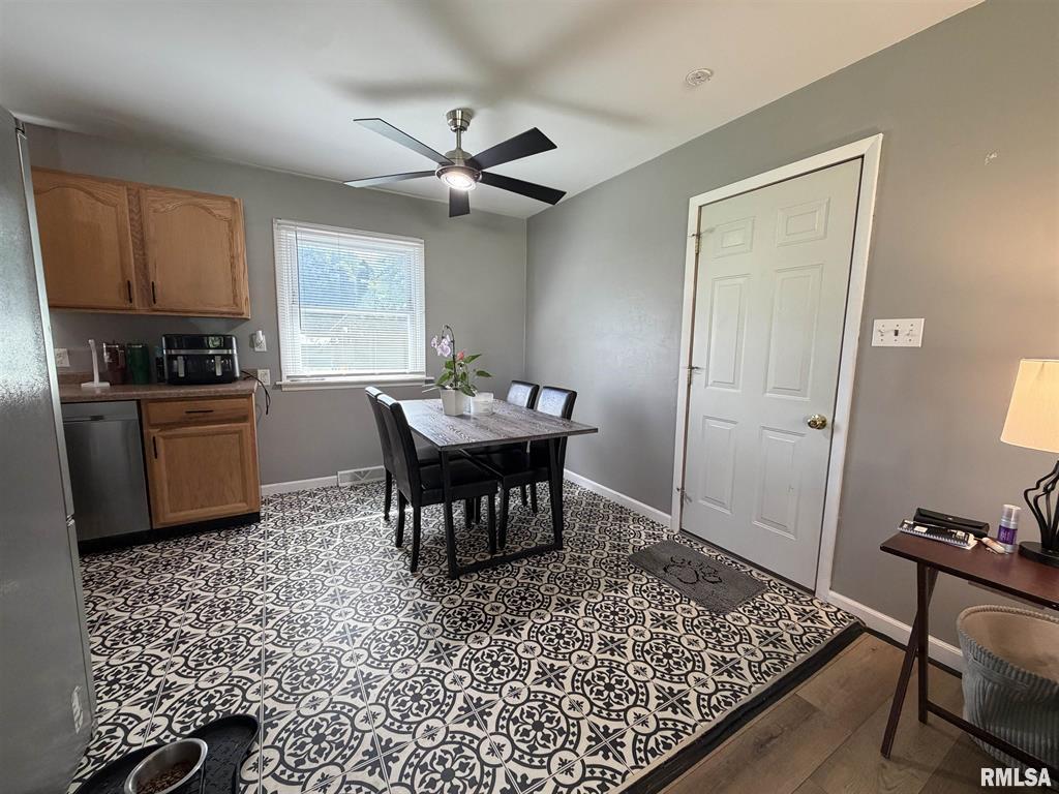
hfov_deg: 102.1
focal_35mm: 14
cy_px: 397
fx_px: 428
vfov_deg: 85.7
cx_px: 530
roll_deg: -0.9
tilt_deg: -7.5
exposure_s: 1/60
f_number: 2.2
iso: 320
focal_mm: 2.22
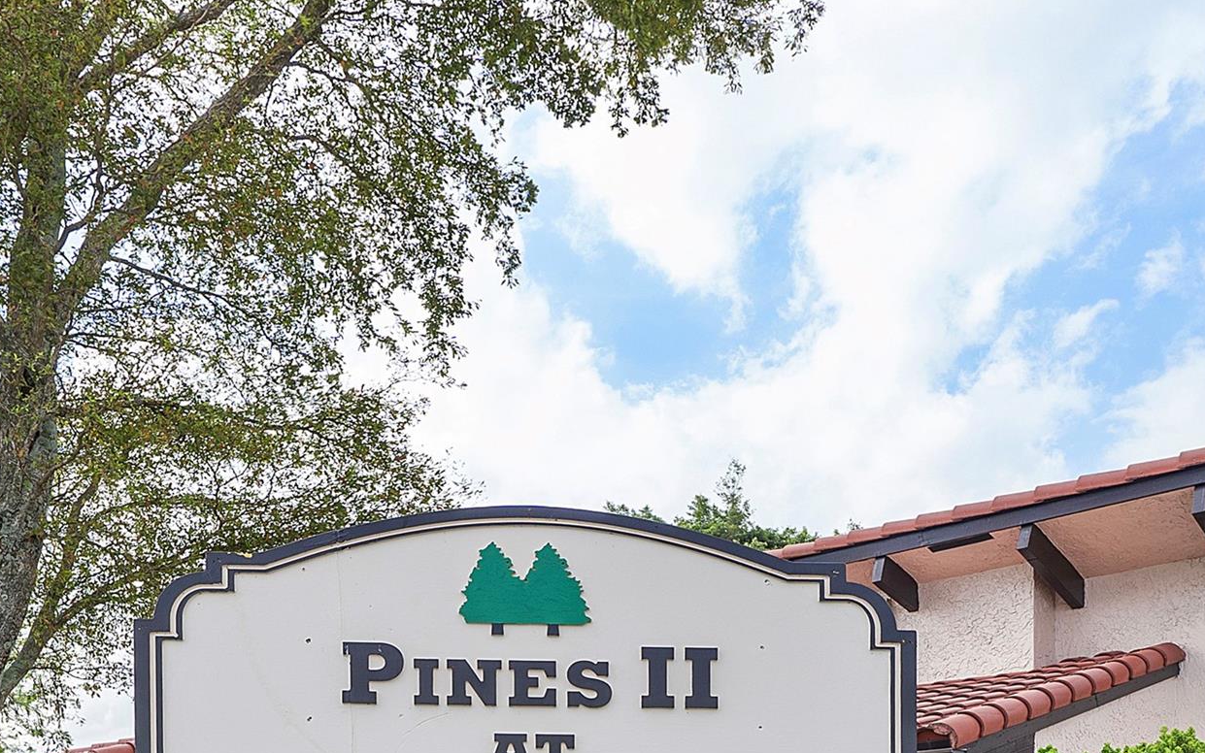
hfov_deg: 52.6
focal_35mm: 37
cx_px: 530
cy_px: 629
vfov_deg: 33.2
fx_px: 1215
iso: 250
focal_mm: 15
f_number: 6.3
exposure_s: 1/400
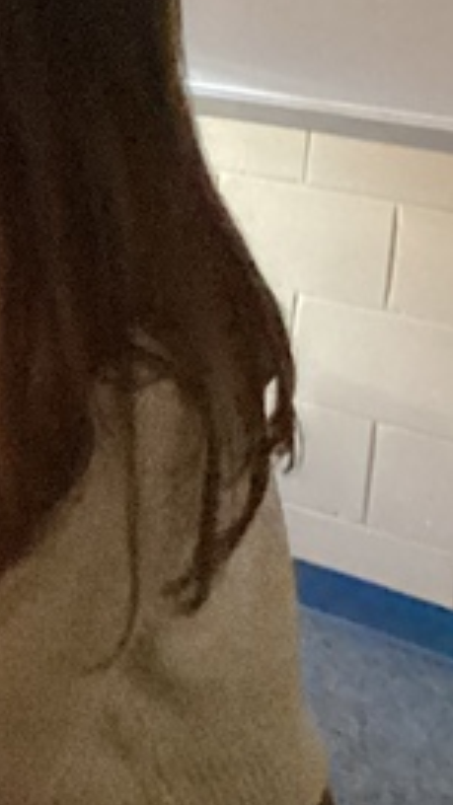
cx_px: -657
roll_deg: -1.5
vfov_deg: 16.9
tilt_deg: -12.5
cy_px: 331
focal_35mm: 127
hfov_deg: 8.6
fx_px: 2712
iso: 400
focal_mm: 3.3
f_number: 2.4
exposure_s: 1/40
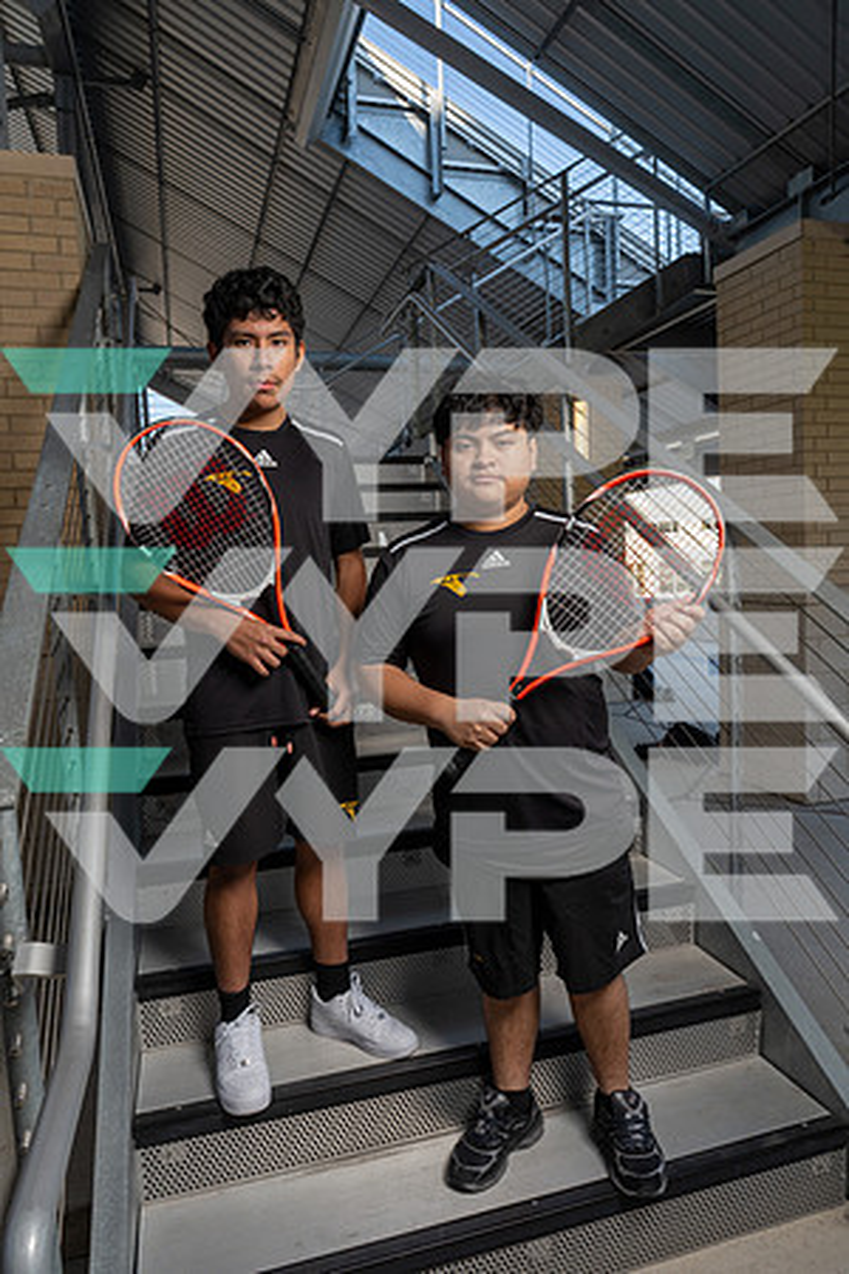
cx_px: 424
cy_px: 637
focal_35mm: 24
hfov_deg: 53.1
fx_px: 849
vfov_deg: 73.7
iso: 250
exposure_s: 1/250
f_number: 8
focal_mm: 24
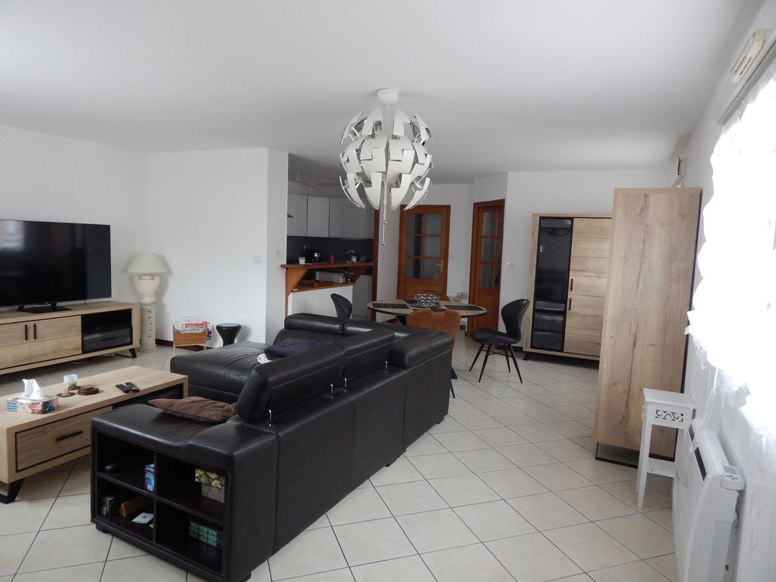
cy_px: 291
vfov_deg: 58.9
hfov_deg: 73.9
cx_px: 388
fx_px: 516
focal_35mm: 23
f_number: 3
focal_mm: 4
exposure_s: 1/30
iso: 280
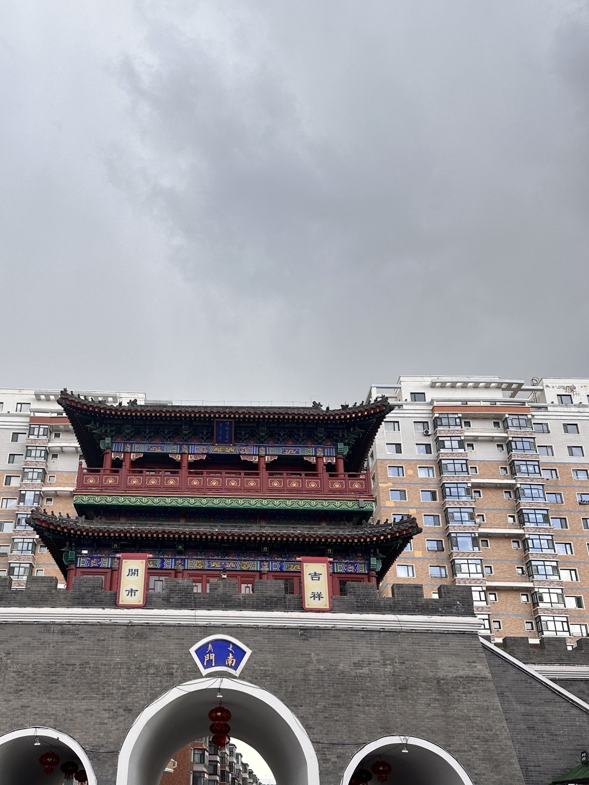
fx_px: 749
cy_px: 483
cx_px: 209
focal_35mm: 33
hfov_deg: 42.5
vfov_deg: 54.8
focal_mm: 6.86
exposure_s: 1/694
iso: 80
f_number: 1.78
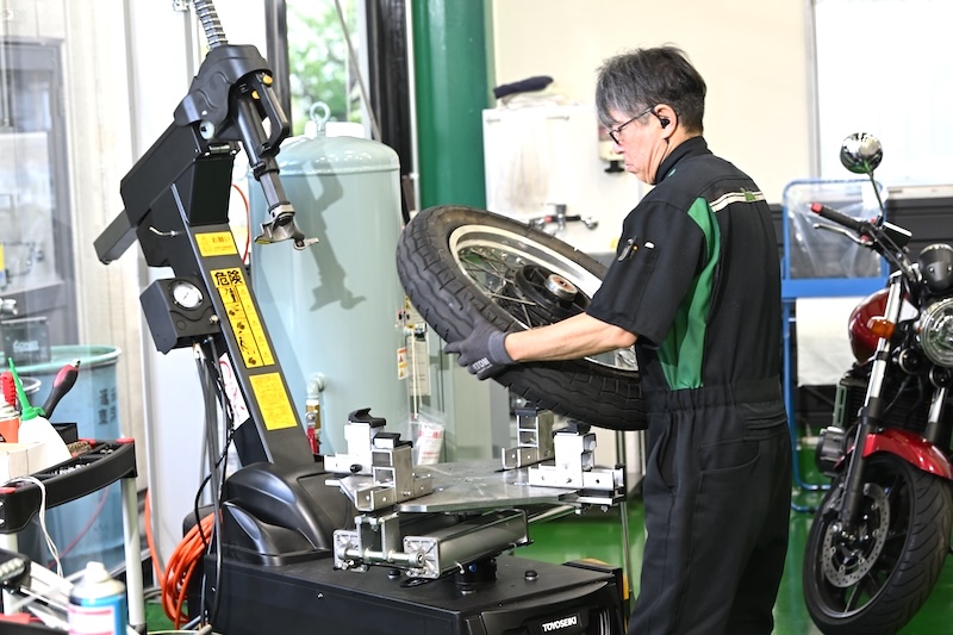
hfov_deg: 24.8
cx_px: 476
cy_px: 318
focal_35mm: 82
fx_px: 2170
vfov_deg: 16.6
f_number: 5.6
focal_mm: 82
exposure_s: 1/100
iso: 640
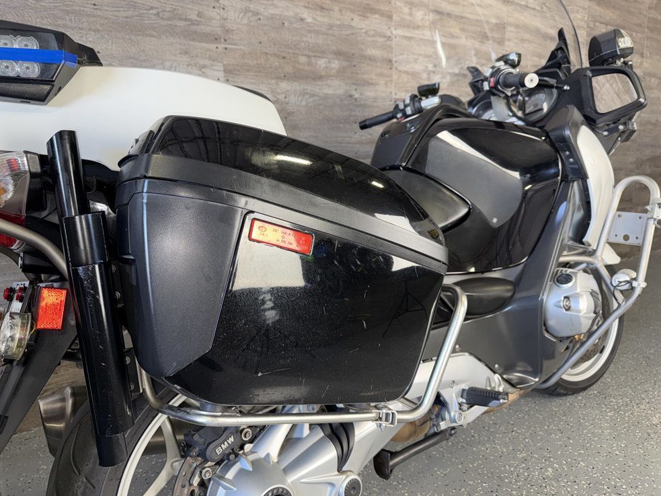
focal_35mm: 25
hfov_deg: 69.4
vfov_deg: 54.9
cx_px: 329
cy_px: 240
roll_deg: +1.7
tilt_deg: -9.2
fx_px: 477
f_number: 1.78
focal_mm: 6.76
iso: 50
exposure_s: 1/22
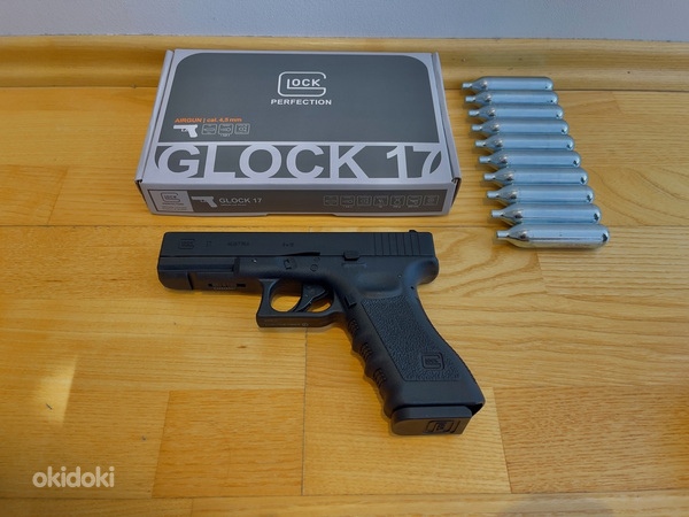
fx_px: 498
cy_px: 258
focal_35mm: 25
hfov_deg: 69.4
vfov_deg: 54.9
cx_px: 344
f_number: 1.6
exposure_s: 1/121
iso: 100
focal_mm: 5.1
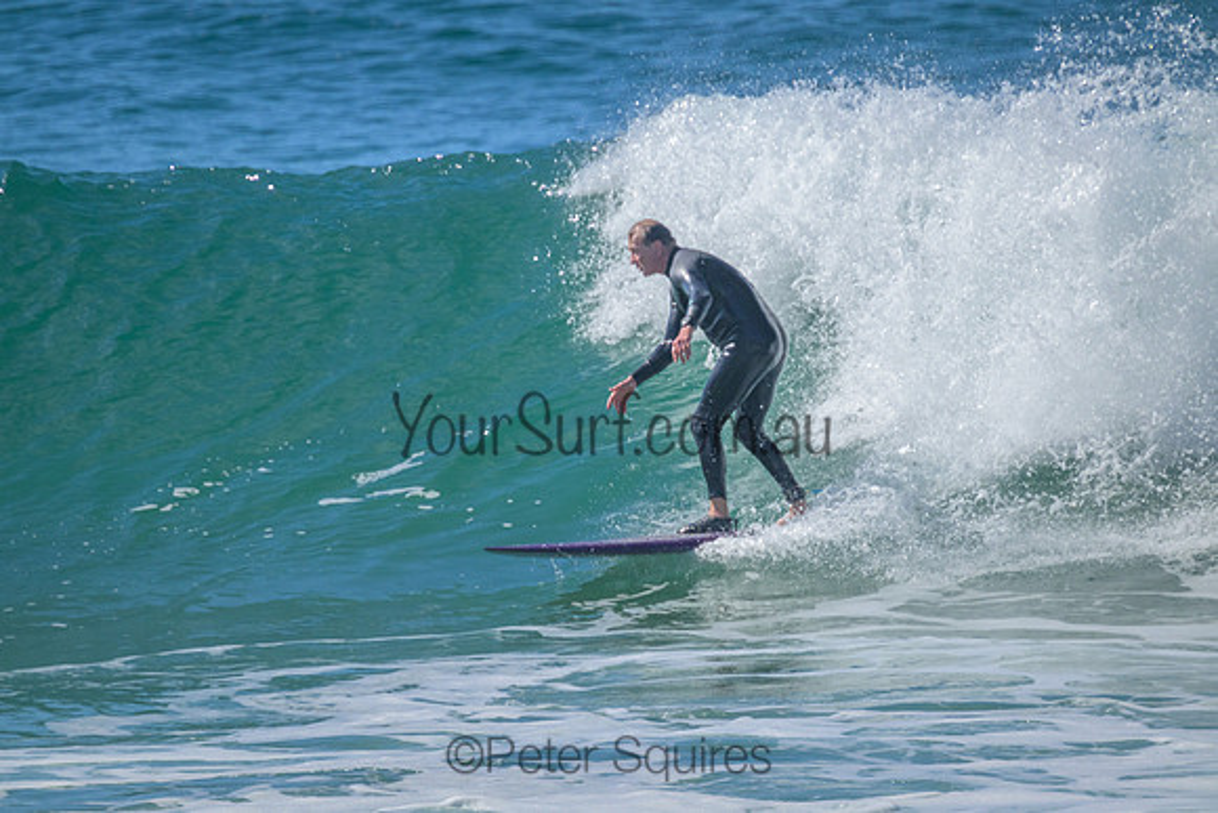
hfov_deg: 2.6
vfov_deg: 1.7
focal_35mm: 800
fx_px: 27072
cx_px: 609
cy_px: 406
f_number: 11
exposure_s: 1/1600
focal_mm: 800
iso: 1600
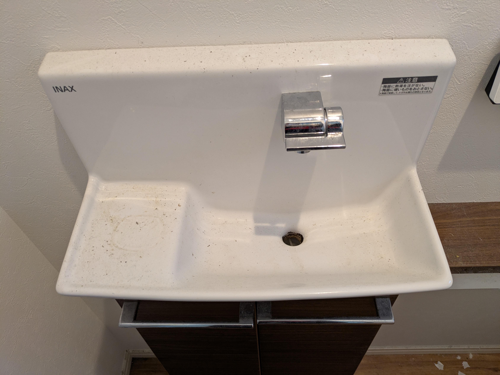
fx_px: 361
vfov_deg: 54.9
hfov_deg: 69.4
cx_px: 250
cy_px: 188
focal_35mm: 25
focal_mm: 5.43
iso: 192
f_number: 1.89
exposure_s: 1/33.3
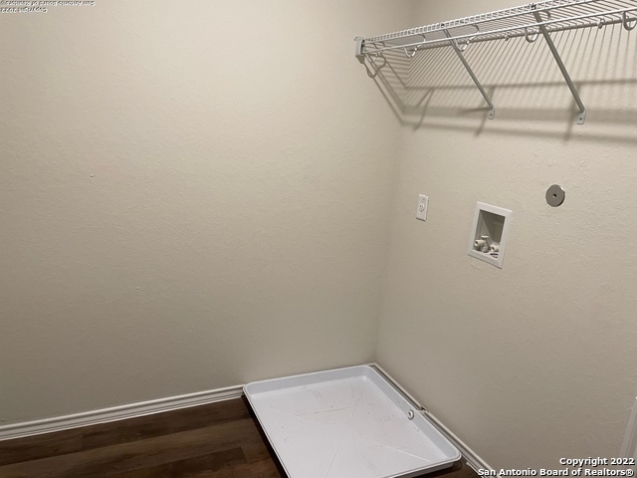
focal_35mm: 26
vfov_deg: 53.1
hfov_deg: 67.3
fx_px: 478
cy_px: 239
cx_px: 318
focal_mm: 4.2
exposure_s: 1/60
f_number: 1.6
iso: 160
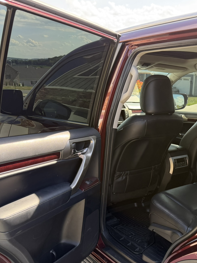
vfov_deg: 48.8
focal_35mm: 38
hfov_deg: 37.6
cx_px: 117
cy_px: 151
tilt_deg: -15.5
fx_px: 288
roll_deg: +0.3
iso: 80
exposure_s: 1/304
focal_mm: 6.76
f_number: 1.78
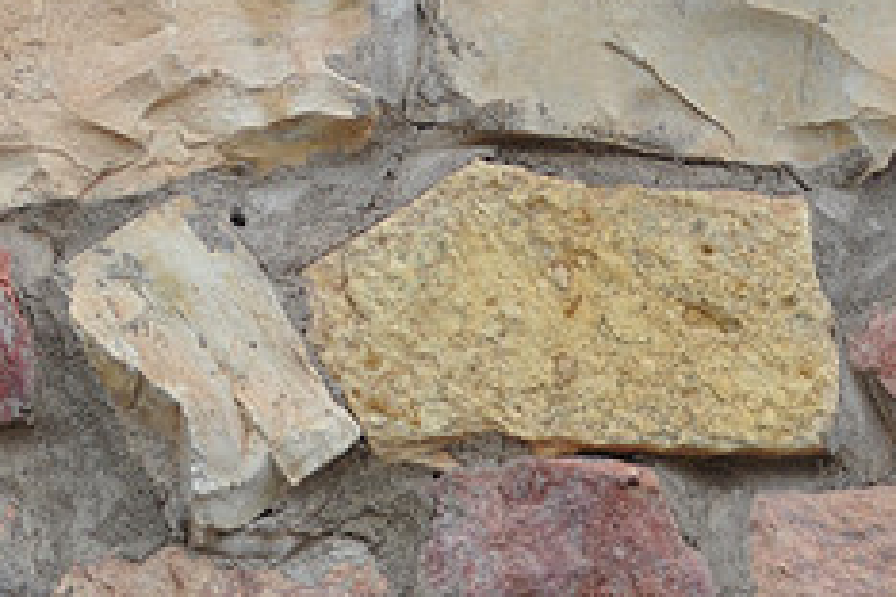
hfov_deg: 8.3
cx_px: -61
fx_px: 6097
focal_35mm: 245
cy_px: -21
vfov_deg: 5.6
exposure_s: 1/125
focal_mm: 66
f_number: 5.6
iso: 200
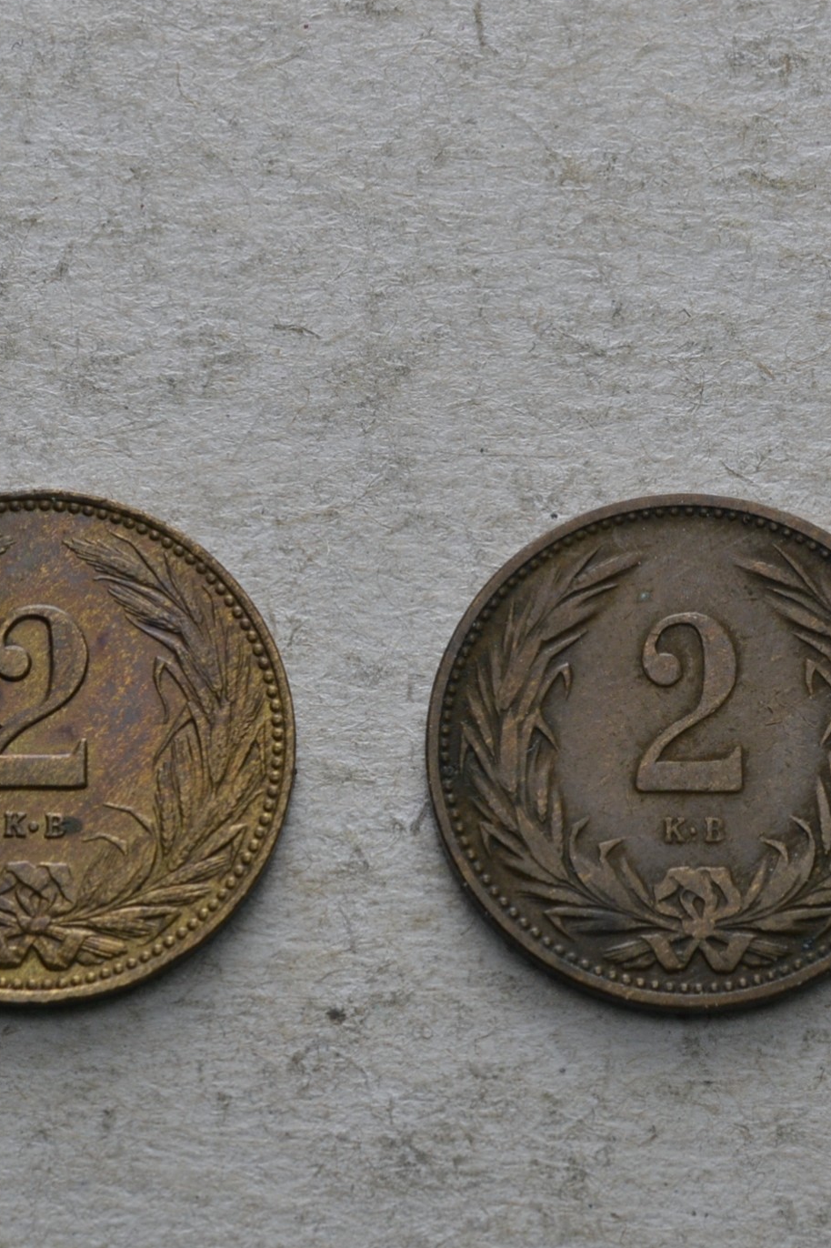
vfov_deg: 13.9
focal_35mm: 148
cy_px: 729
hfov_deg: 9.3
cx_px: 365
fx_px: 5123
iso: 400
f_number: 14
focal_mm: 55
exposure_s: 1/200
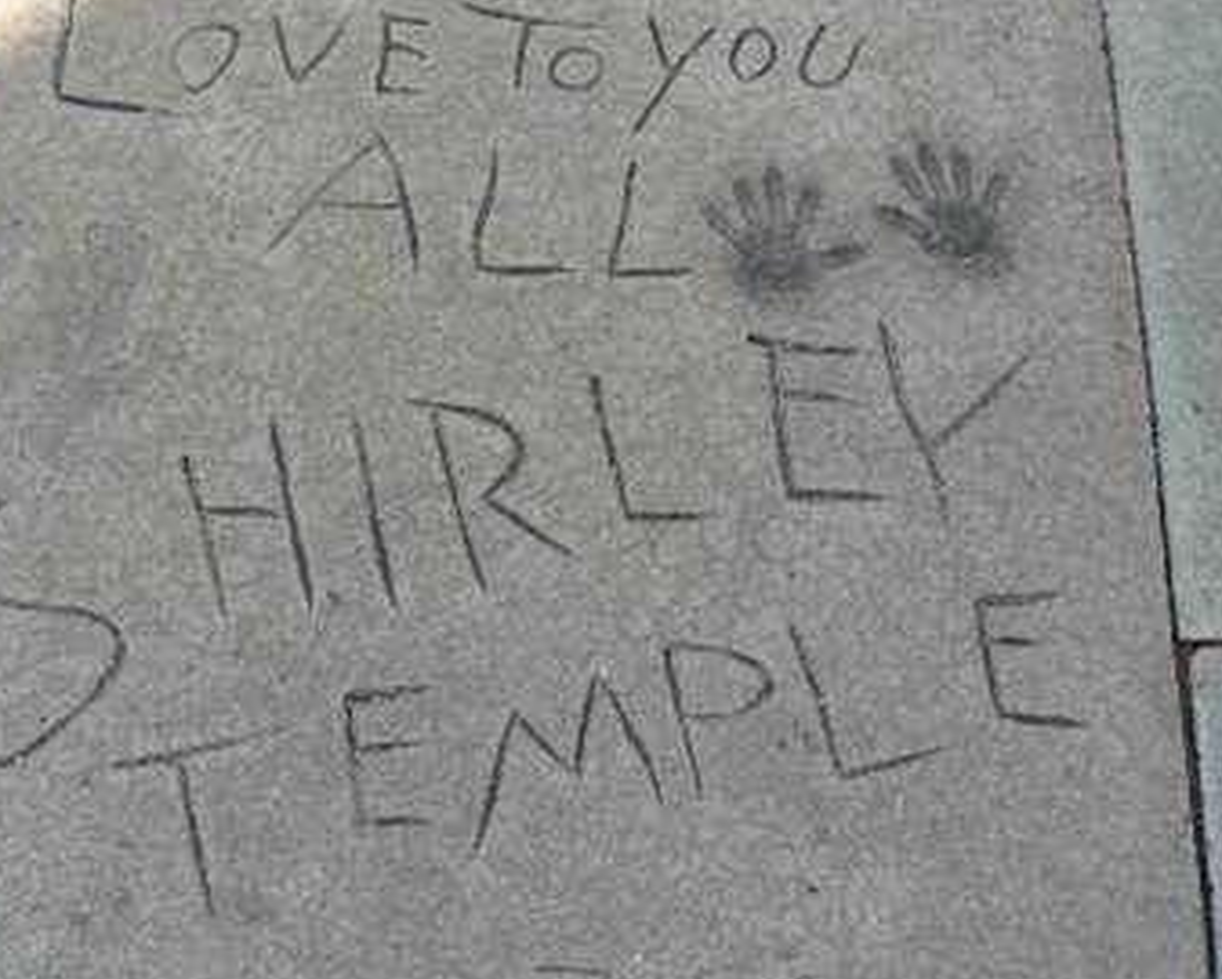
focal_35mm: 50
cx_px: 471
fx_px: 1809
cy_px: 500
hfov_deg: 37.1
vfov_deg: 30.3
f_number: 3.6
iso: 100
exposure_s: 1/125
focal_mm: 6
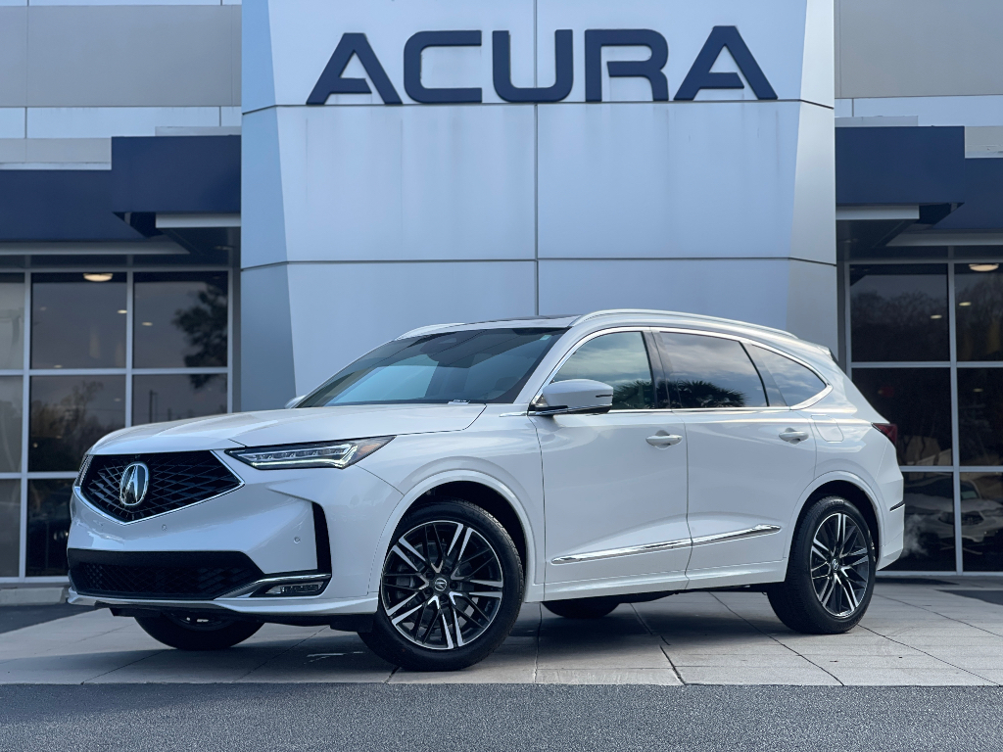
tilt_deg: +4.9
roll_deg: +0.2
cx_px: 502
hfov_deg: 30.3
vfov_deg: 22.9
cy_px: 376
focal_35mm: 64
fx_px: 1854
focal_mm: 7.5
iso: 32
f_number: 2.2
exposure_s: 1/995
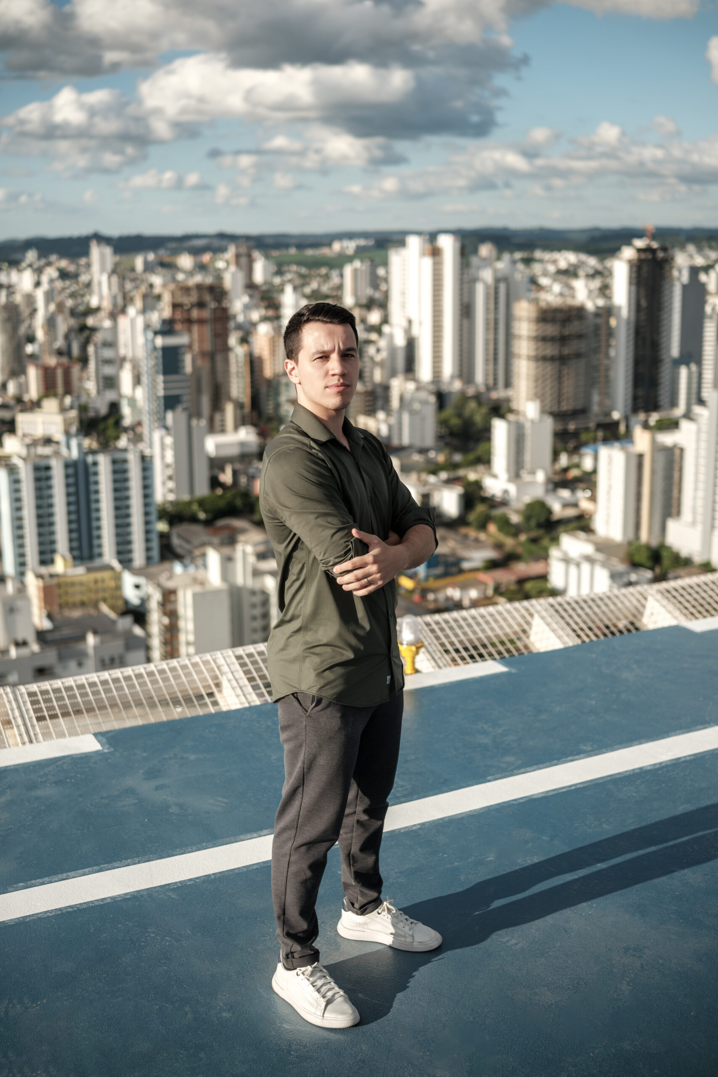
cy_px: 538
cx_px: 359
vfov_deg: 47.4
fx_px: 1226
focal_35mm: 41
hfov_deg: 32.6
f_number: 1.4
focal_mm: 27
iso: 64
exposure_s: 1/5000
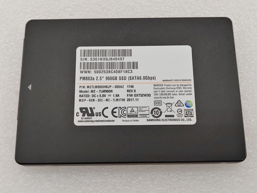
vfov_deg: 32.9
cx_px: 128
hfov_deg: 42.9
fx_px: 327
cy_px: 96
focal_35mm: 44
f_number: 1.8
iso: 50
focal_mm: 4.36
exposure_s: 1/149
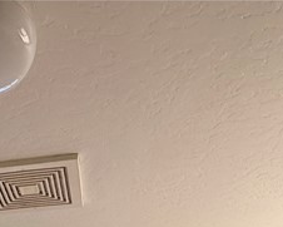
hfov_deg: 27.8
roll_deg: -0.5
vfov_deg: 16.8
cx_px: -30
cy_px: 480
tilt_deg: -5.8
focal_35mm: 62
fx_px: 520
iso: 200
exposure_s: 1/60
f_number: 2.2
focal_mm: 2.22
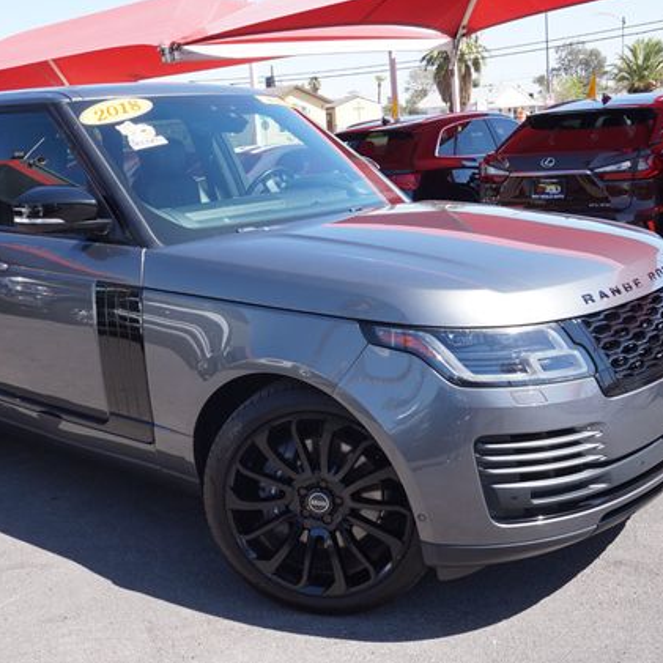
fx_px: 881
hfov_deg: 40.9
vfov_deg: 41.3
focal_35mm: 41
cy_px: 329
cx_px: 246
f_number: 8
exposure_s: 1/80
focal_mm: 21
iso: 100
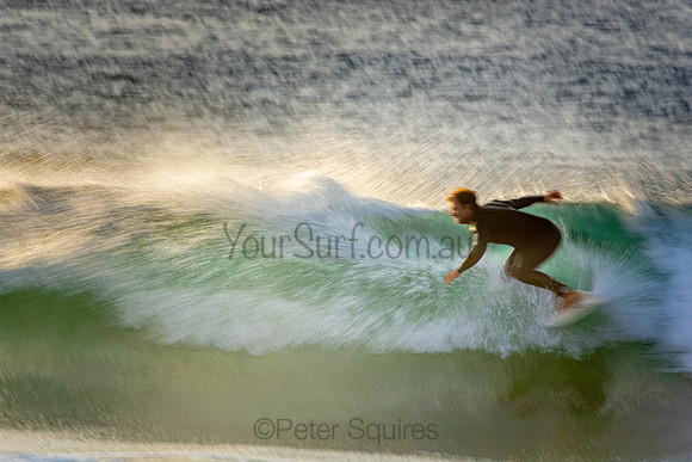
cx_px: 346
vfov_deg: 1.8
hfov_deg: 2.7
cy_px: 231
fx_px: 14419
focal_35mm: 750
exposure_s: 1/20
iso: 100
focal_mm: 500
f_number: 25
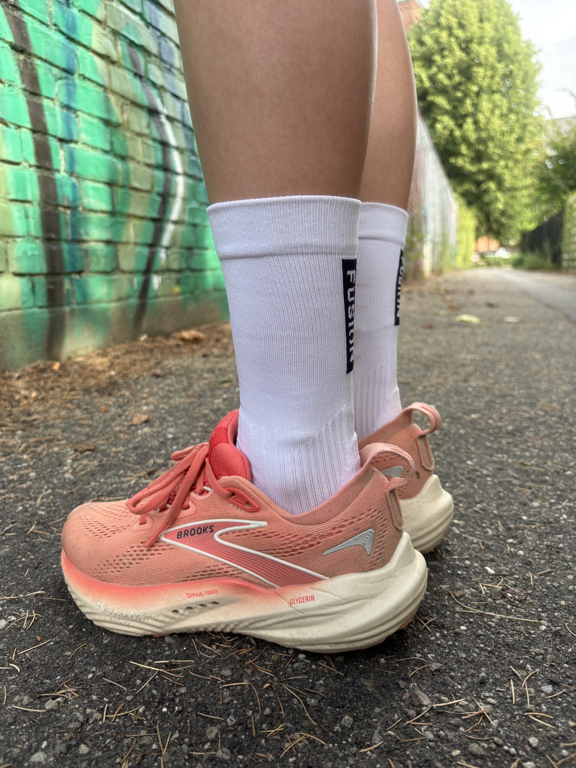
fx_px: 577
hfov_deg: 53.1
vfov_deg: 67.3
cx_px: 288
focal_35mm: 26
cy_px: 384
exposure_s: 1/338
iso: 50
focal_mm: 5.96
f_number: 1.6
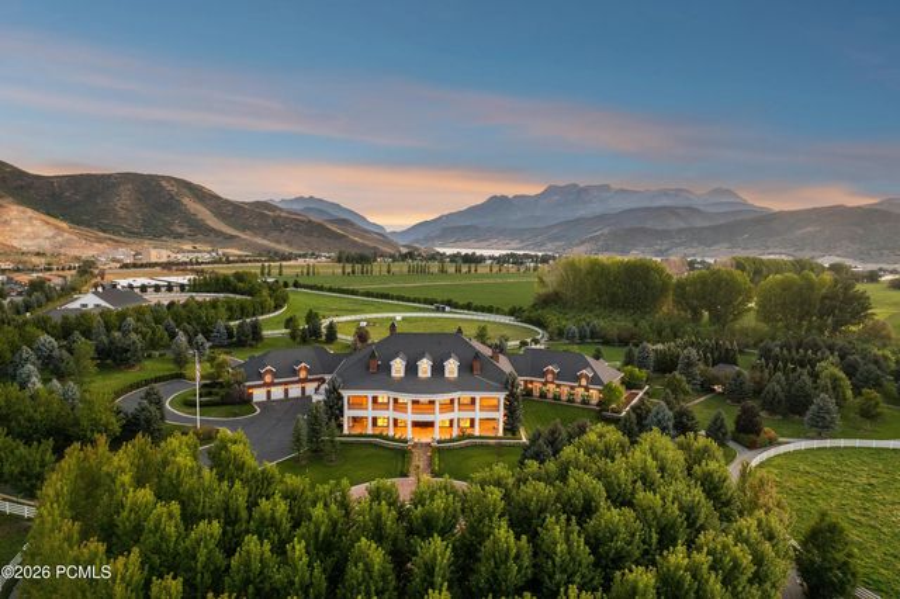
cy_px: 300
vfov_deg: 57.2
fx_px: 550
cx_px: 450
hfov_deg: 78.6
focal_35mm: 22
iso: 490
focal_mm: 8.38
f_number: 2.8
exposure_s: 1/13
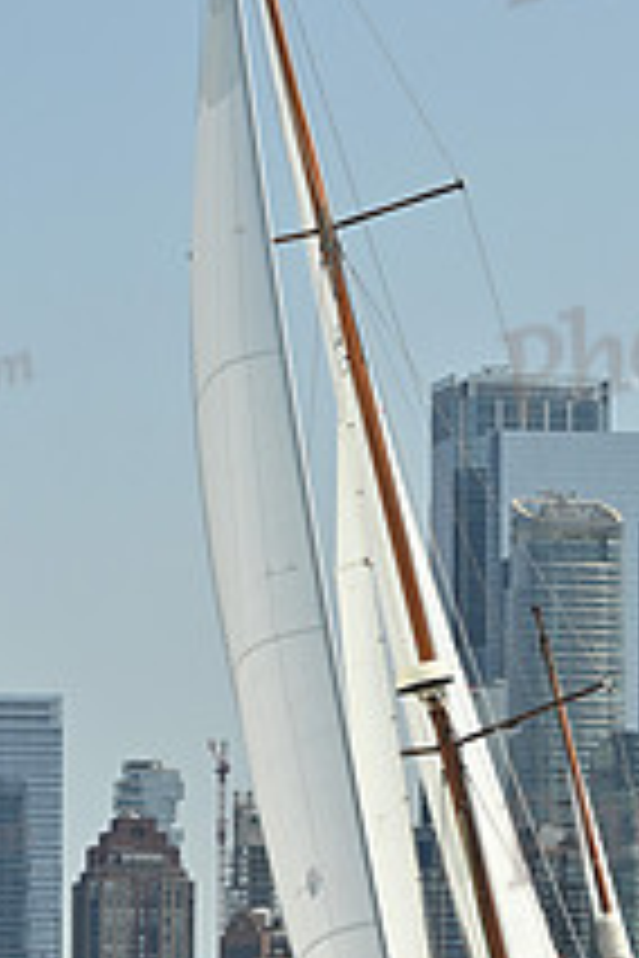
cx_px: 268
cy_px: 603
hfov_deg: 5.5
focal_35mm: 250
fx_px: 6656
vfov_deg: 8.2
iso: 320
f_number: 7.1
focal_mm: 92
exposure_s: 1/1250
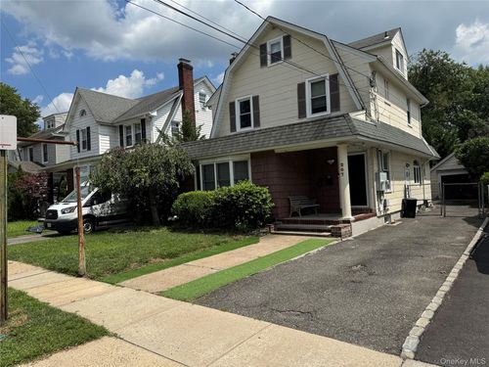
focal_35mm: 24
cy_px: 184
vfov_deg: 56.8
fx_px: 339
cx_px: 244
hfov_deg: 71.6
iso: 80
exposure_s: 1/5348
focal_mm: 6.76
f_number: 1.78
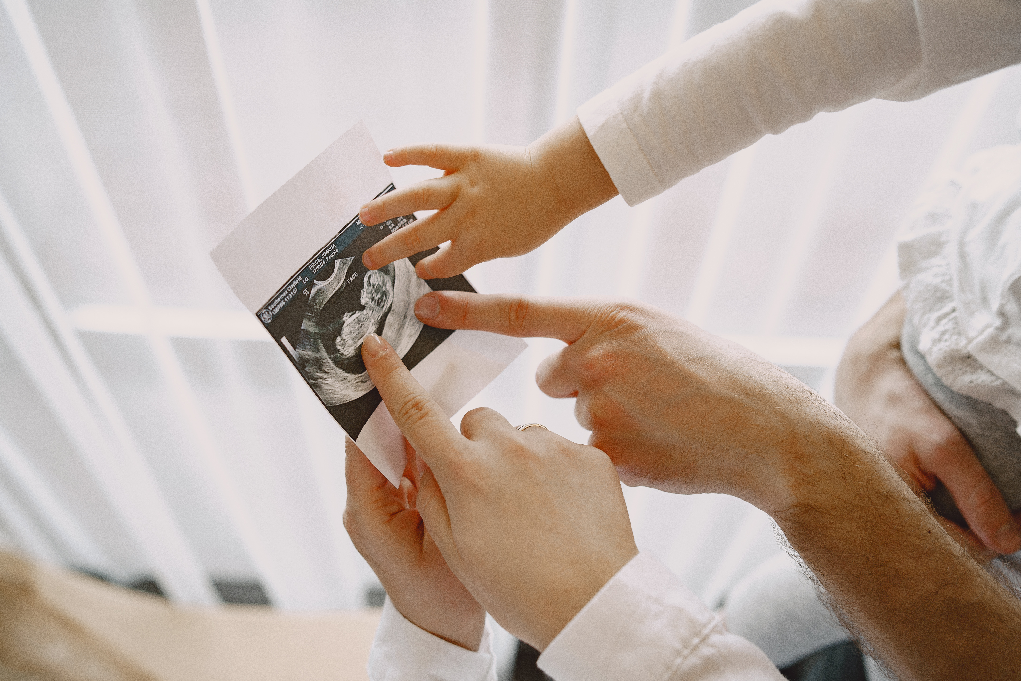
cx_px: 510
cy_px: 340
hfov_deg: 54.4
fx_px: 993
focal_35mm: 35
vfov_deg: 37.9
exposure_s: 1/320
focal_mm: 35
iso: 320
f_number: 2.8
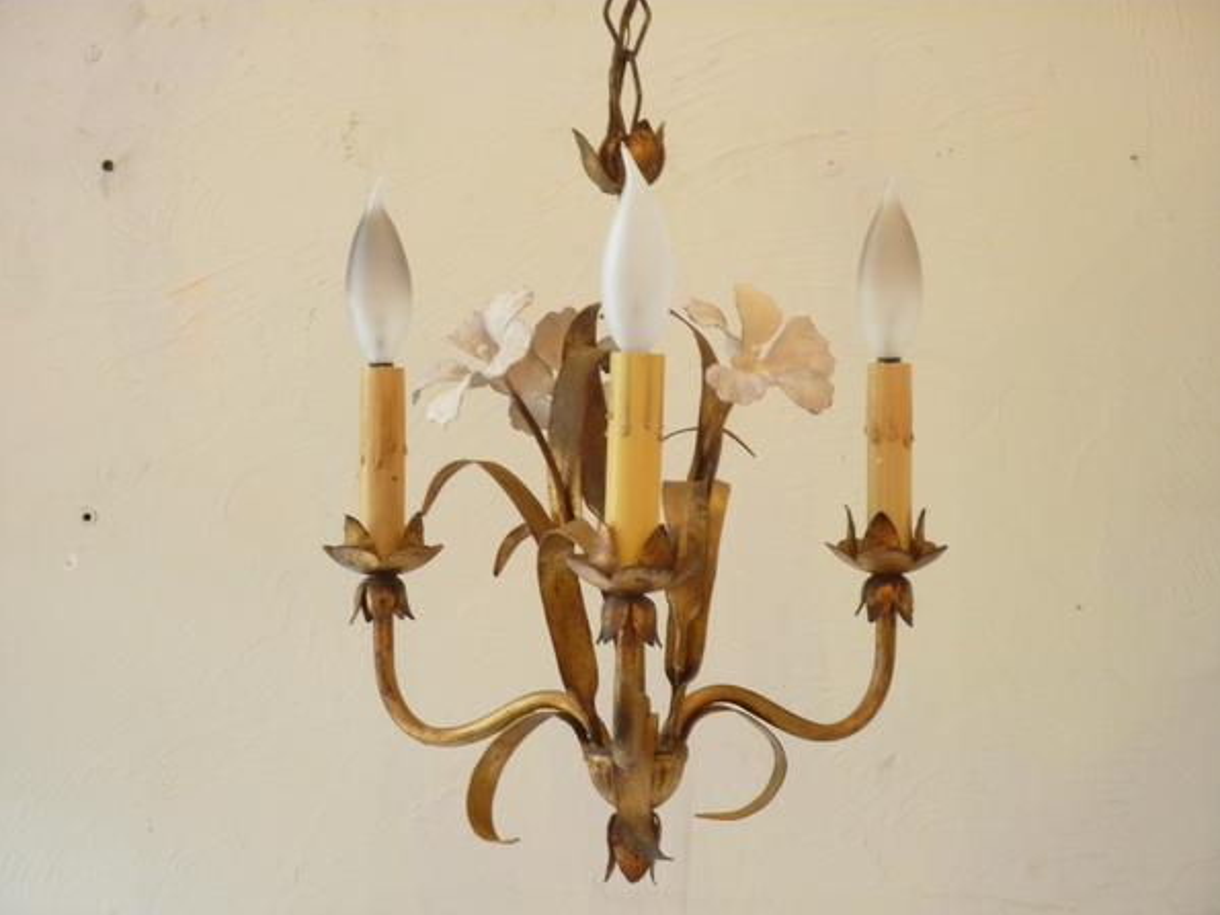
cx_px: 613
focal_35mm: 112
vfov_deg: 13.2
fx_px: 3947
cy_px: 458
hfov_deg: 17.6
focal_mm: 18.2
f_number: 4.4
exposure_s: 1/20
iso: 400
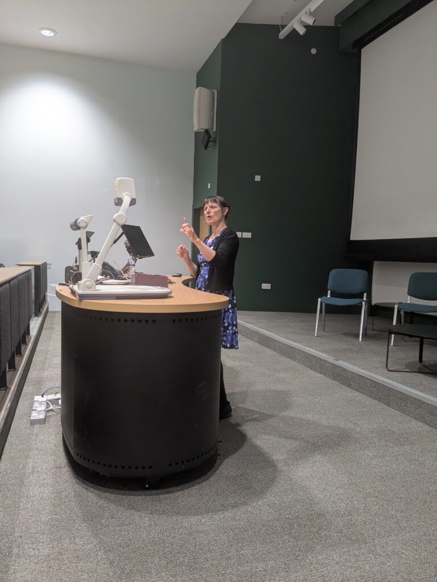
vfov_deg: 65.3
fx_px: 454
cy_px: 291
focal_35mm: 27
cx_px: 218
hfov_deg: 51.4
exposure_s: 1/99.9
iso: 319
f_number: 1.73
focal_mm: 4.38
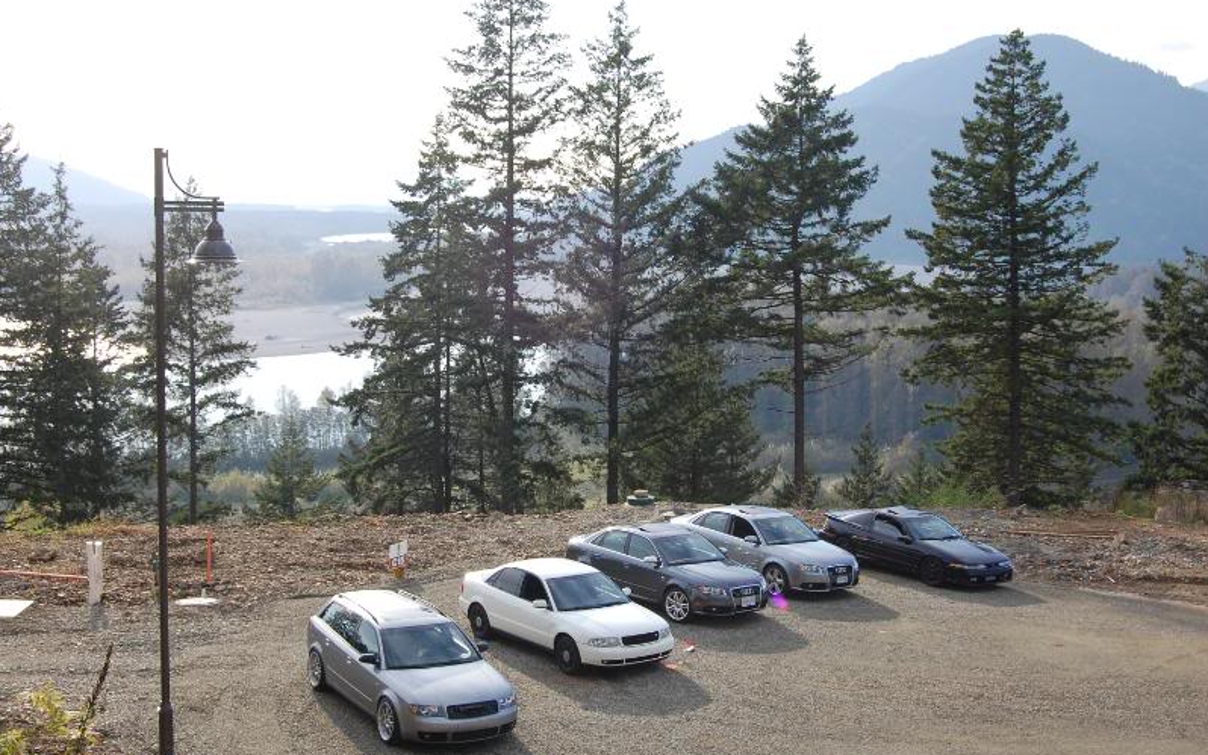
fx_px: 1613
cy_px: 379
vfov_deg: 26.4
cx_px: 604
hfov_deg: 41.0
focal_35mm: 49
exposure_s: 1/250
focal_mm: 32
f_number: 10
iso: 400
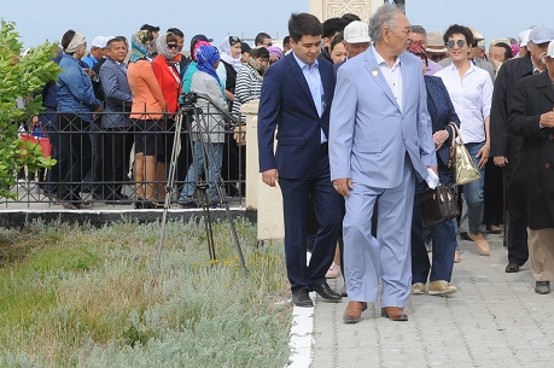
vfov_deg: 10.1
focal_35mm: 135
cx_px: 561
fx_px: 2075
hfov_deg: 14.9
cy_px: 109
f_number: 14
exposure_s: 1/250
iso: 500
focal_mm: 62
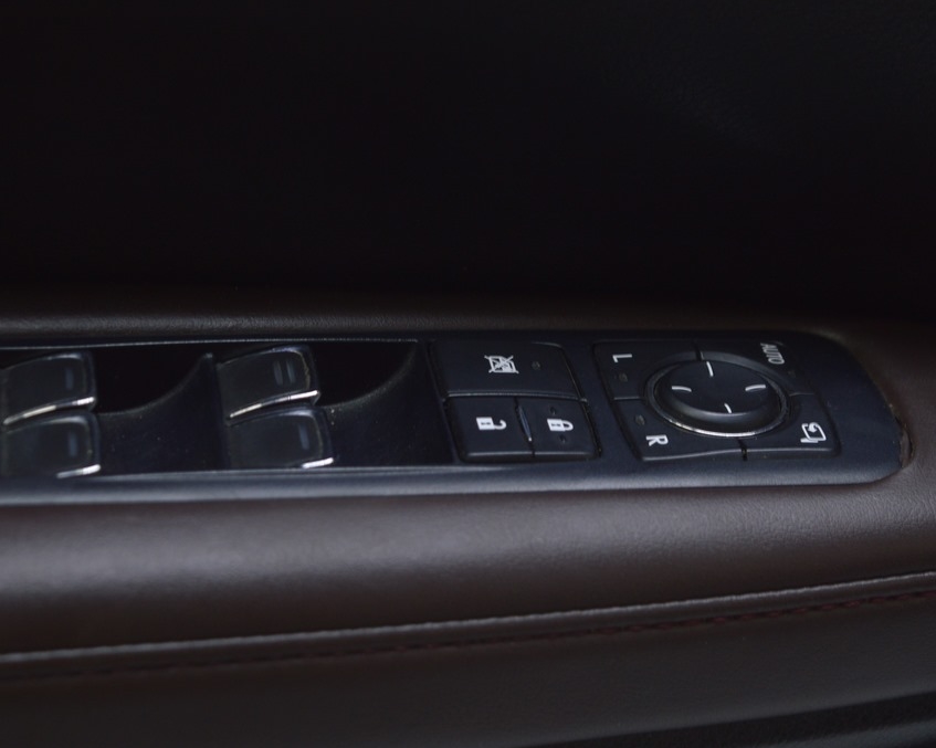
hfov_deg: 20.4
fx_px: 2591
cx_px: 371
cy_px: 375
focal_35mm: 94
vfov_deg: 16.4
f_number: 5.6
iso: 400
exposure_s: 1/25
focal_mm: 55
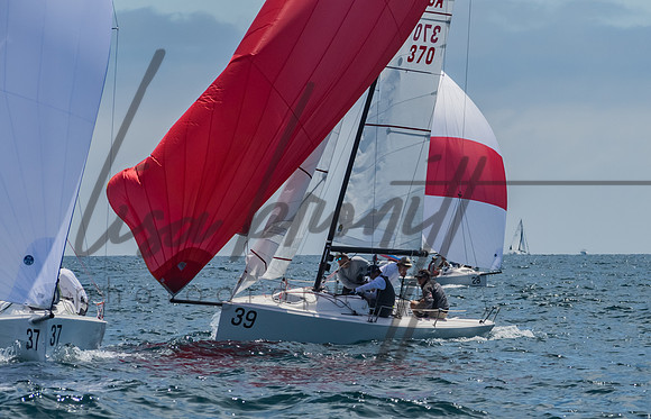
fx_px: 6388
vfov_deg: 3.8
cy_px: 252
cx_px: 380
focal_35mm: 357
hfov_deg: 5.8
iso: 640
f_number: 14
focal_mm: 200
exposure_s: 1/1600
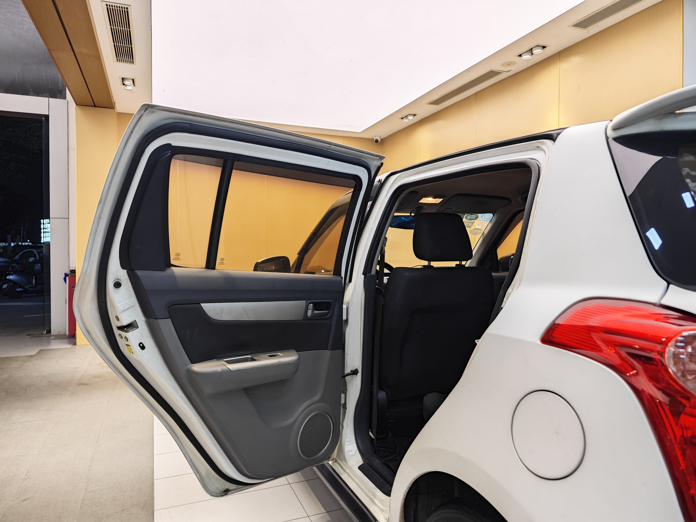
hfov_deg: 73.9
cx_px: 348
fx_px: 462
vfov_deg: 58.9
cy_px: 261
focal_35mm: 23
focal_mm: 8.7
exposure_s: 1/74.4
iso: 400
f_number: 1.9
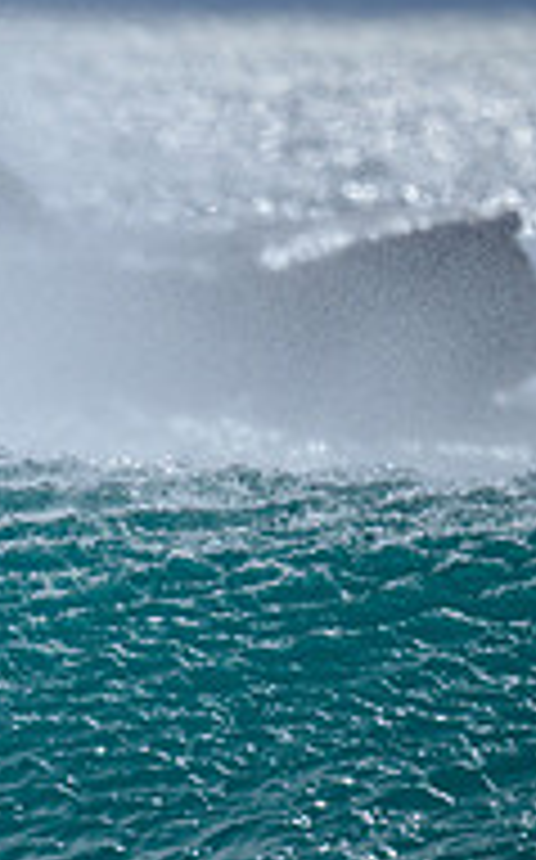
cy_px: 817
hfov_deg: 0.5
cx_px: -604
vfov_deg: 0.9
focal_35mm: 2475
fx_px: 57978
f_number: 6.3
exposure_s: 1/2000
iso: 160
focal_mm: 800
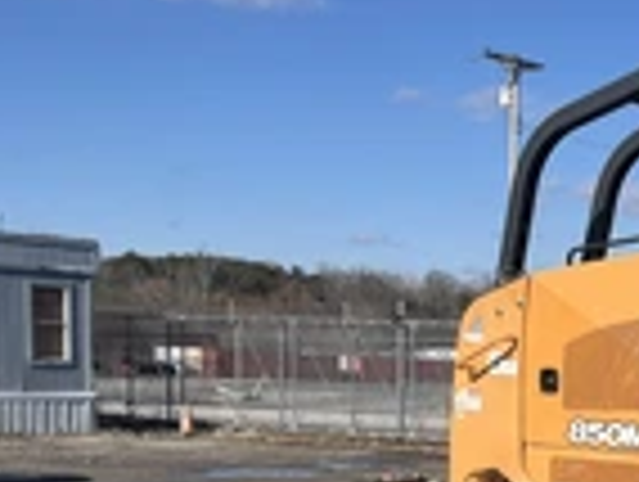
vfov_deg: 19.6
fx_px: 1350
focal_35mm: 73
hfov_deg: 22.9
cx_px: 886
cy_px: 496
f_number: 1.6
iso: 50
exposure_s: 1/4651
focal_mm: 5.1
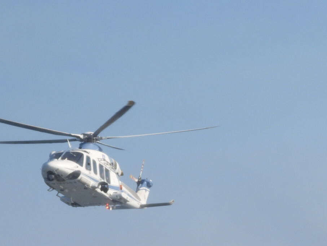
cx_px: 167
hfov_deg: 15.9
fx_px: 1171
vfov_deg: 11.8
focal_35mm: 124
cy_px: 251
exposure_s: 1/1600
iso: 100
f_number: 3.5
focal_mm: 9.8
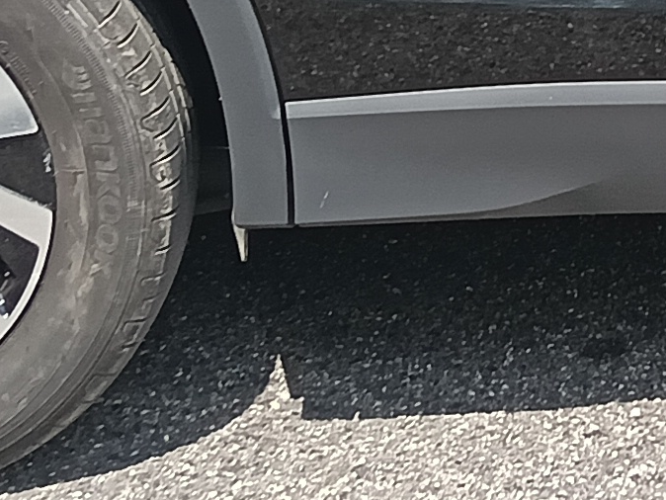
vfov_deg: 8.7
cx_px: 884
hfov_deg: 11.7
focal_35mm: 164
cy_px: -380
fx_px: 3156
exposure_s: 1/240
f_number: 1.8
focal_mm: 3.98
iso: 100
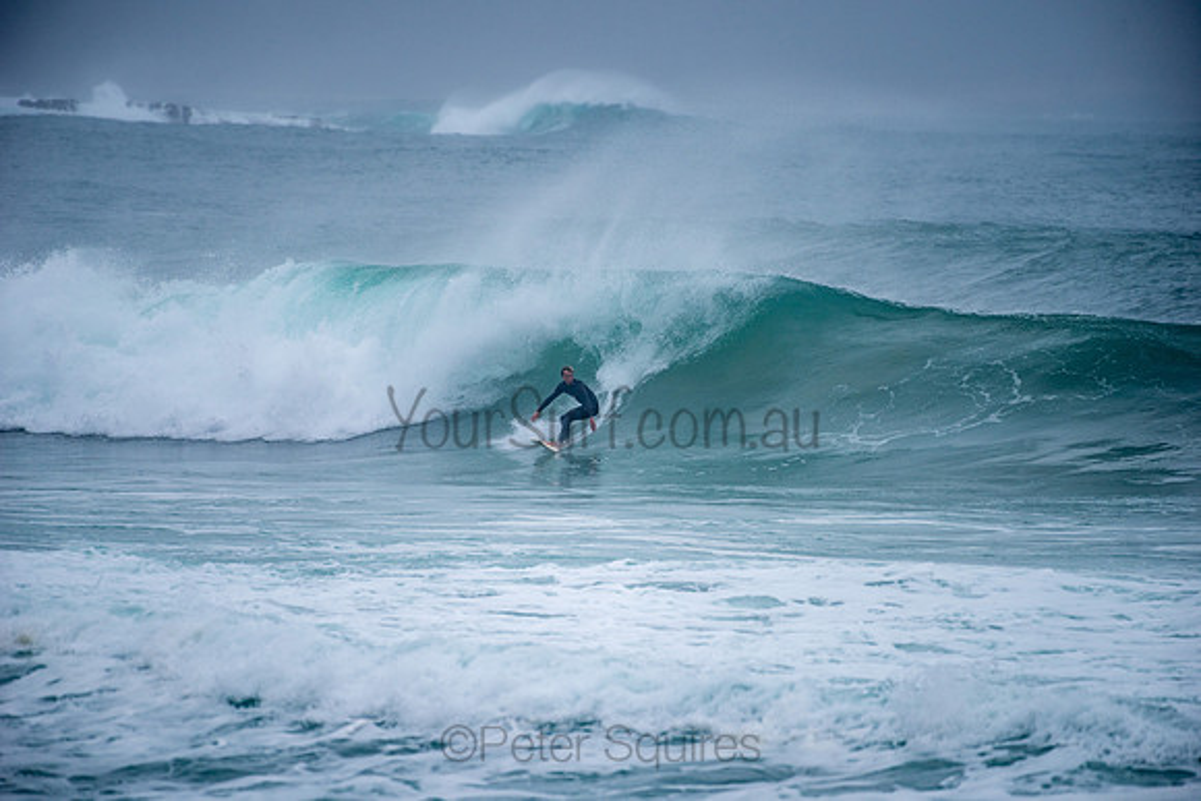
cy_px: 400
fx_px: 16684
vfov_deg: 2.8
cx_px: 600
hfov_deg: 4.1
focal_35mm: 500
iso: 180
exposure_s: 1/1000
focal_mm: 500
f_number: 5.6
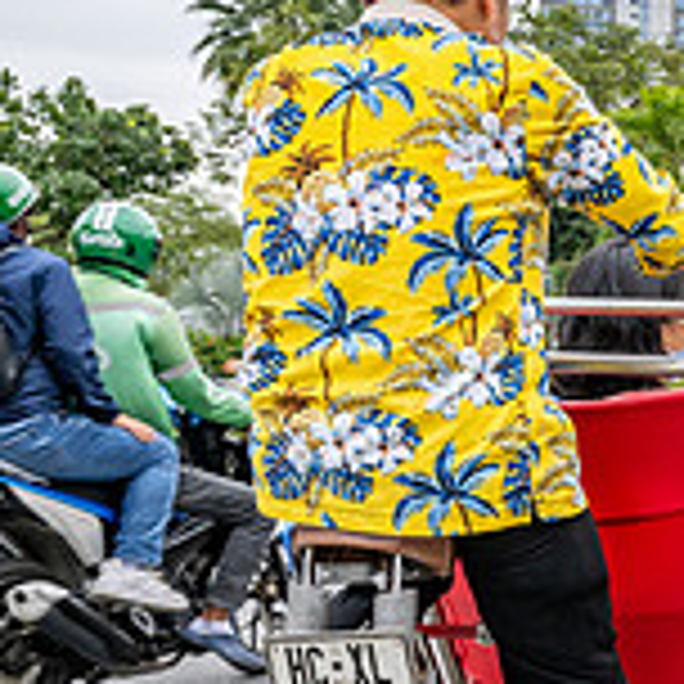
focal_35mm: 79
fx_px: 1766
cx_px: 1226
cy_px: 433
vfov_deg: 21.9
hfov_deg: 17.7
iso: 360
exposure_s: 1/320
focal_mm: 24
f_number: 8
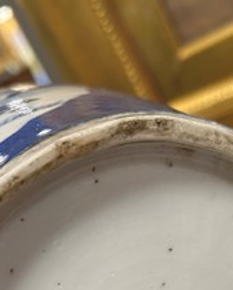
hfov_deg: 25.3
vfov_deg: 27.9
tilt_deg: -30.0
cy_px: 341
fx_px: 517
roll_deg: +31.5
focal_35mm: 60
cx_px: 158
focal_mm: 5.7
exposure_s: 1/50
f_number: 1.5
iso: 80
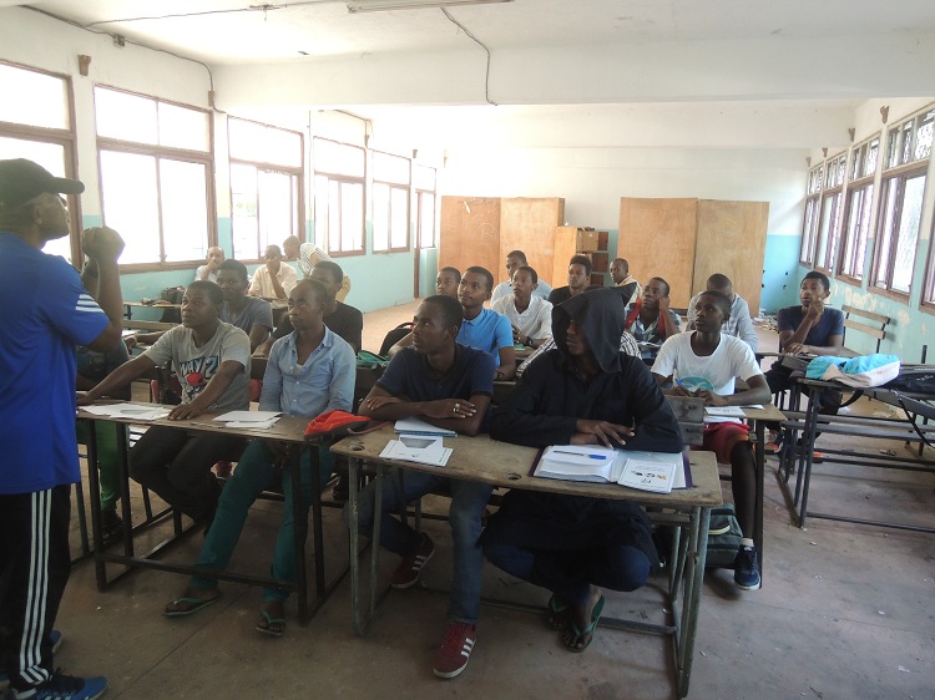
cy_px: 350
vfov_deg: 56.8
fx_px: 648
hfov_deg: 71.6
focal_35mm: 24
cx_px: 468
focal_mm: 4.3
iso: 320
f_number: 2.8
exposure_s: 1/30
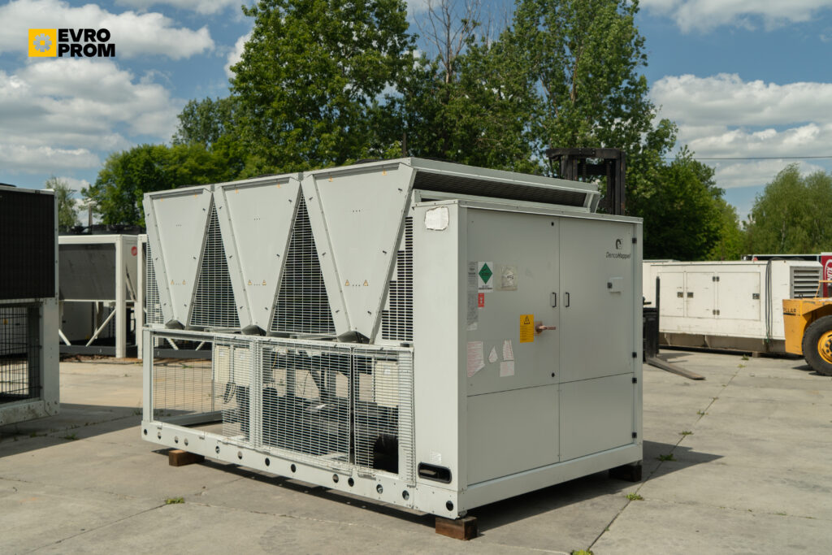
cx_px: 416
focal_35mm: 35
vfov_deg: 37.9
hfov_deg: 54.4
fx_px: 809
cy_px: 278
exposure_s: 1/800
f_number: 4
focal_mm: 35
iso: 100
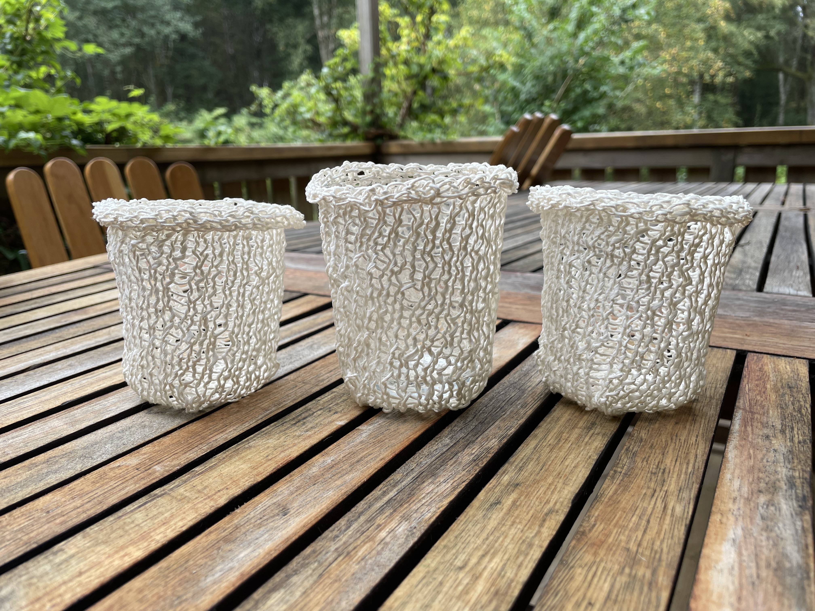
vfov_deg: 53.1
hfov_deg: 67.3
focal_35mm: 26
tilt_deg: -14.3
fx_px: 612
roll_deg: +1.8
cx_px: 408
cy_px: 306
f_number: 1.6
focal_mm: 4.2
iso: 32
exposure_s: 1/124
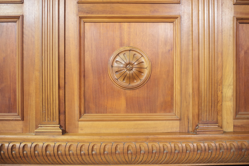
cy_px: 83
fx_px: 235
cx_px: 124
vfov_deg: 38.9
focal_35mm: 34
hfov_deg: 55.8
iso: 800
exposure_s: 1/13
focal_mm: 23.13
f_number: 4
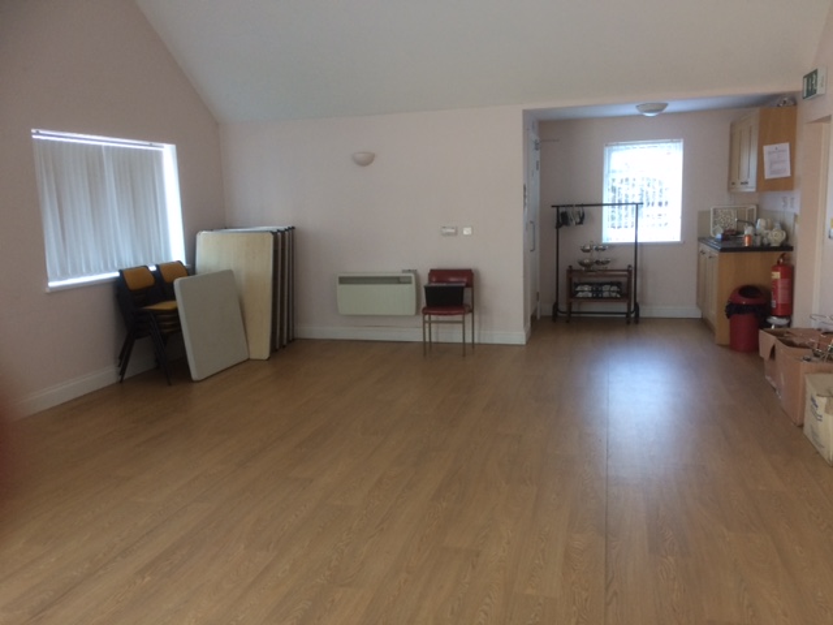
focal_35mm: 29
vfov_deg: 48.2
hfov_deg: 61.7
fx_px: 698
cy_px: 312
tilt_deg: -10.3
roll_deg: +1.6
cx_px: 416
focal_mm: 4.15
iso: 125
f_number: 2.2
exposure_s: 1/33
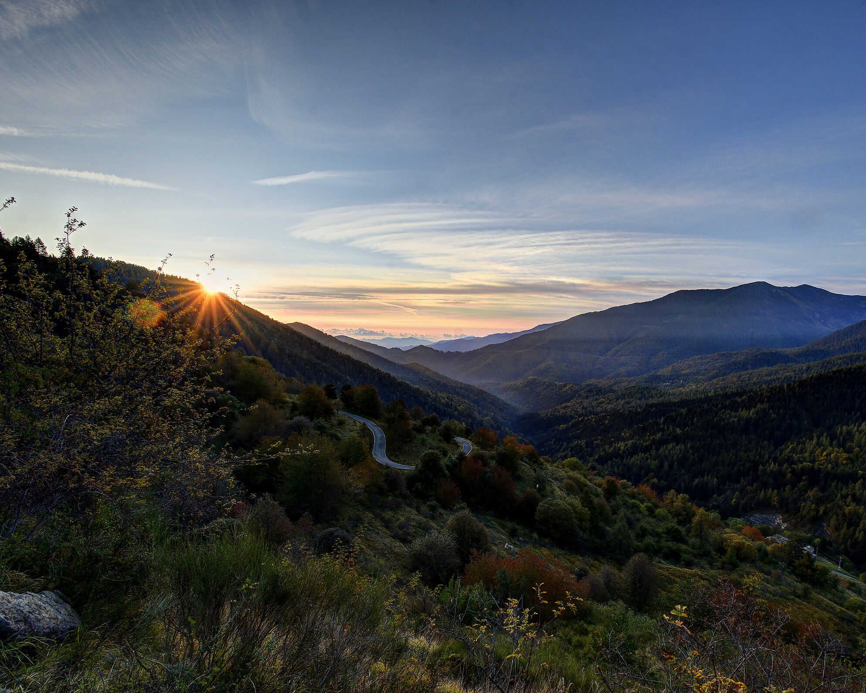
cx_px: 474
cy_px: 346
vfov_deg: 77.0
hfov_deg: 89.4
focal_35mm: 17
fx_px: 436
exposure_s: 1/30
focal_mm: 10
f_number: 13
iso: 100
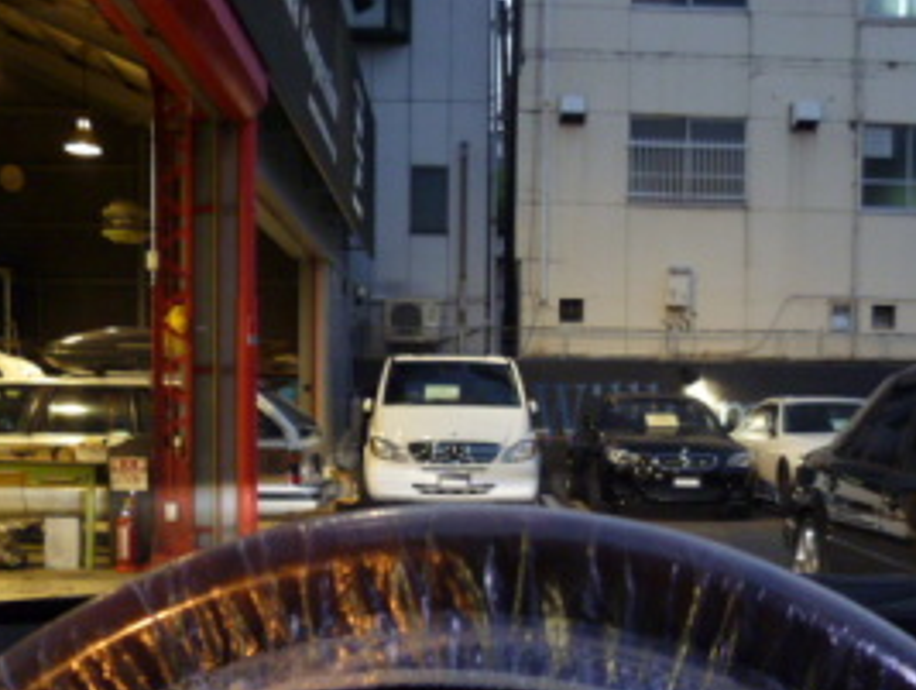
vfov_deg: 31.8
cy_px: 494
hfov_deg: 41.9
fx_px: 1192
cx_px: 518
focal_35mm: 45
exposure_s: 1/30
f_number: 2.8
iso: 400
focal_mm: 5
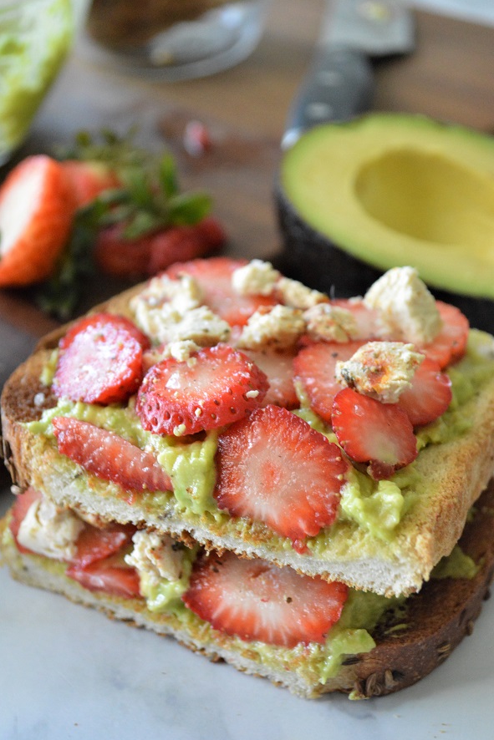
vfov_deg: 34.5
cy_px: 375
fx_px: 1193
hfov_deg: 23.4
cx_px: 250
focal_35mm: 58
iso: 3200
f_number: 5
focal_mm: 38
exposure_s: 1/125
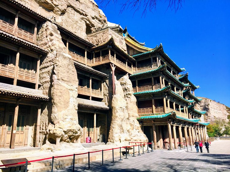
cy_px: 86
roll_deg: +0.9
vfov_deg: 48.3
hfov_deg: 61.6
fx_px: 193
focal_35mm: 29
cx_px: 115
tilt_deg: +14.1
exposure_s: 1/1304
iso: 25
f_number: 2.2
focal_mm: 4.15
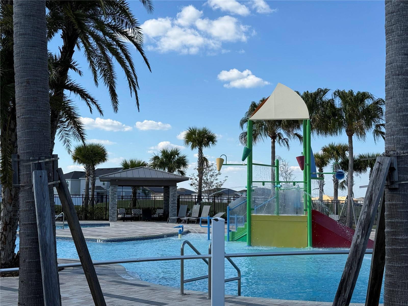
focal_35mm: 48
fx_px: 566
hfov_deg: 39.7
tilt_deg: +5.8
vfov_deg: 30.3
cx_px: 204
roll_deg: -0.2
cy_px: 153
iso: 64
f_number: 1.78
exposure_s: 1/4587
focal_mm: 6.76
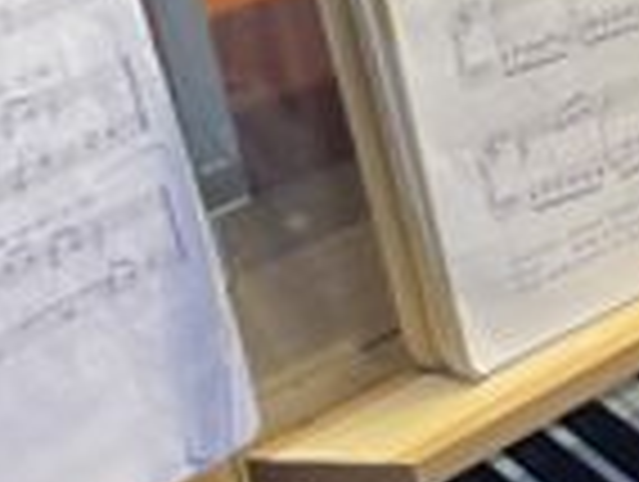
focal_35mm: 146
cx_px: 1143
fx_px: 2700
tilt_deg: -18.6
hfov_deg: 12.4
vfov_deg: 9.5
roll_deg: -4.0
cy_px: -482
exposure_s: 1/100
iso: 125
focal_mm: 5.1
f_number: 1.6
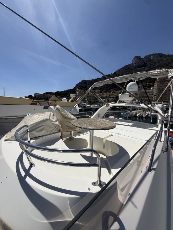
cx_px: 86
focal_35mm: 14
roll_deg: -1.0
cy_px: 115
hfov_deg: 85.6
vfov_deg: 102.1
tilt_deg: -5.7
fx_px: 93
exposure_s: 1/6173
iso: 50
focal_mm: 2.22
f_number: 2.2
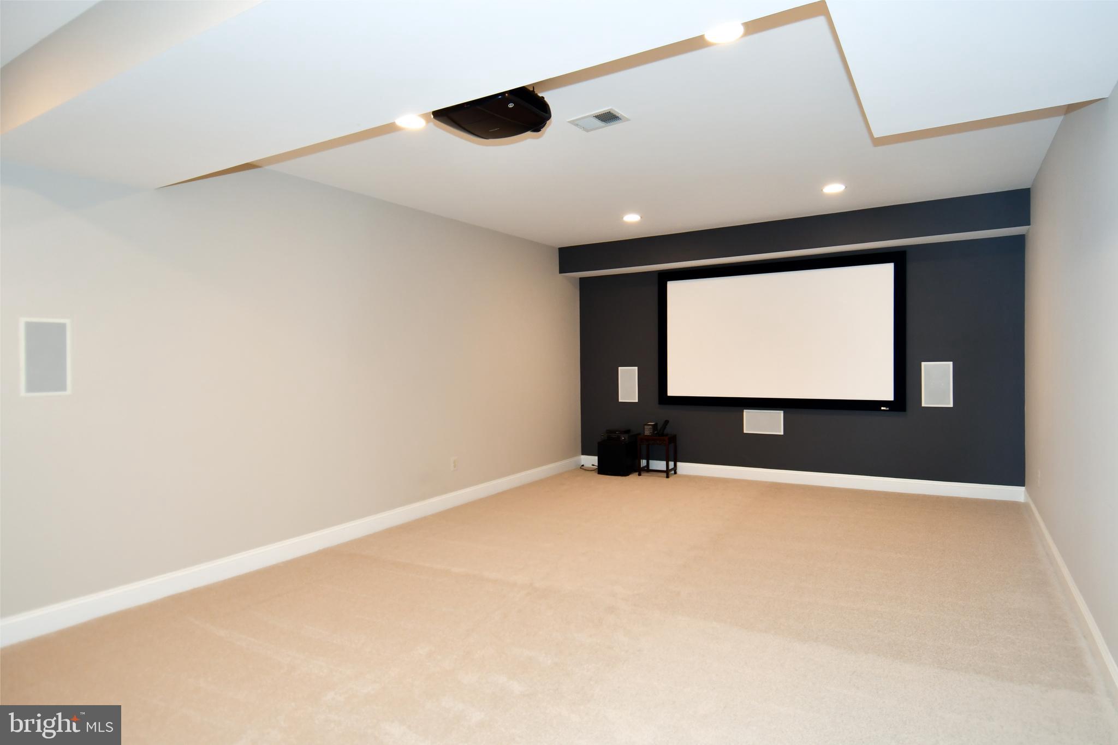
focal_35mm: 18
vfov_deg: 67.4
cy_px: 372
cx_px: 559
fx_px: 559
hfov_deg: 90.0
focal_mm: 12
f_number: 4
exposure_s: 1/60
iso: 560
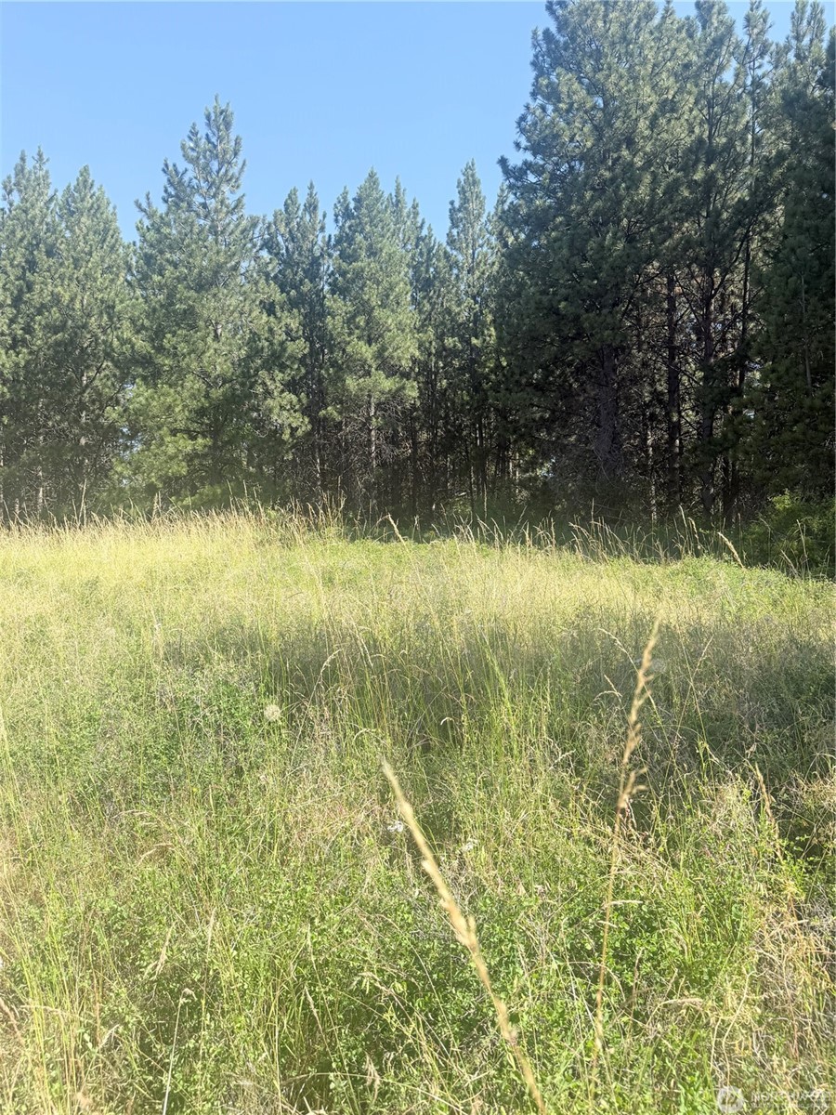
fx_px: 773
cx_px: 418
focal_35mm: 24
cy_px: 558
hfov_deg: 56.8
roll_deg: +0.1
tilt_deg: +2.0
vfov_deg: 71.6
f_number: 1.78
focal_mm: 6.76
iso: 80
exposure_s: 1/1855
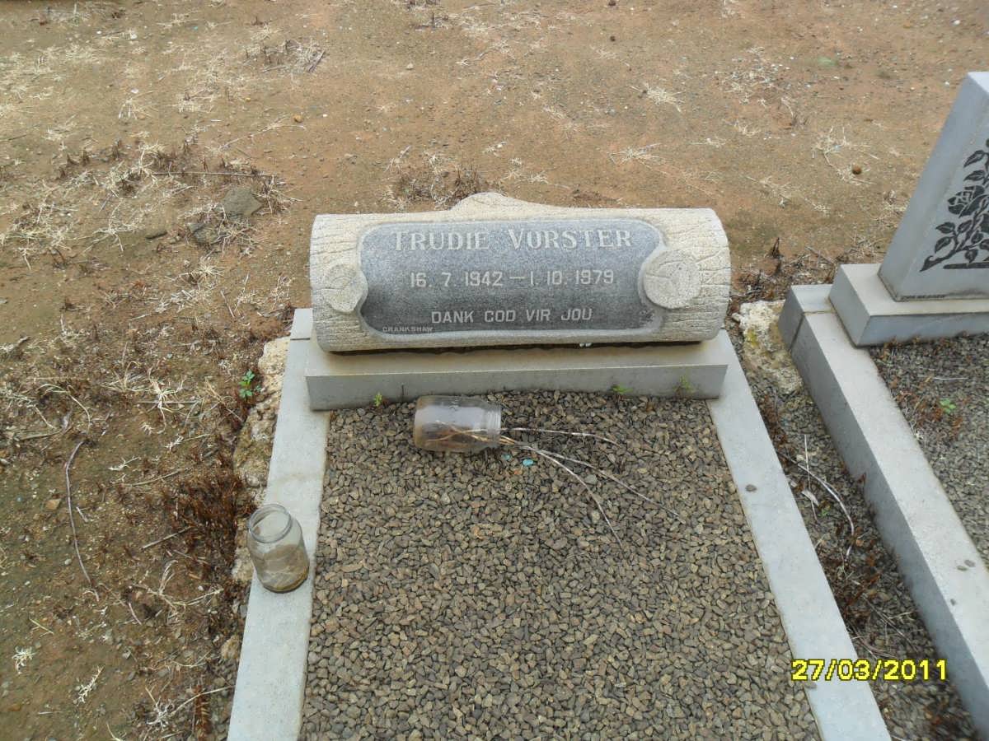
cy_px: 370
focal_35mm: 27
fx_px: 771
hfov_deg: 65.3
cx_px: 494
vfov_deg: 51.4
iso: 100
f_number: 3.5
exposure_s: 1/250
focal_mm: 4.9
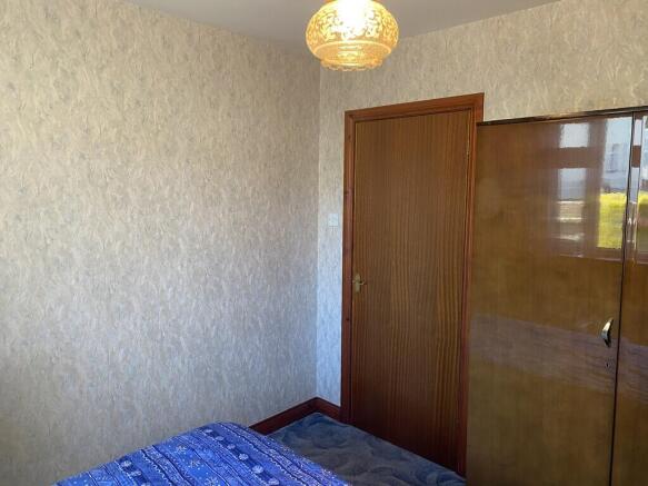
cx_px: 324
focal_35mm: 26
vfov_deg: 53.0
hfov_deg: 67.3
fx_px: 487
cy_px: 243
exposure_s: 1/50
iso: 100
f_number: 1.8
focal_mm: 4.25
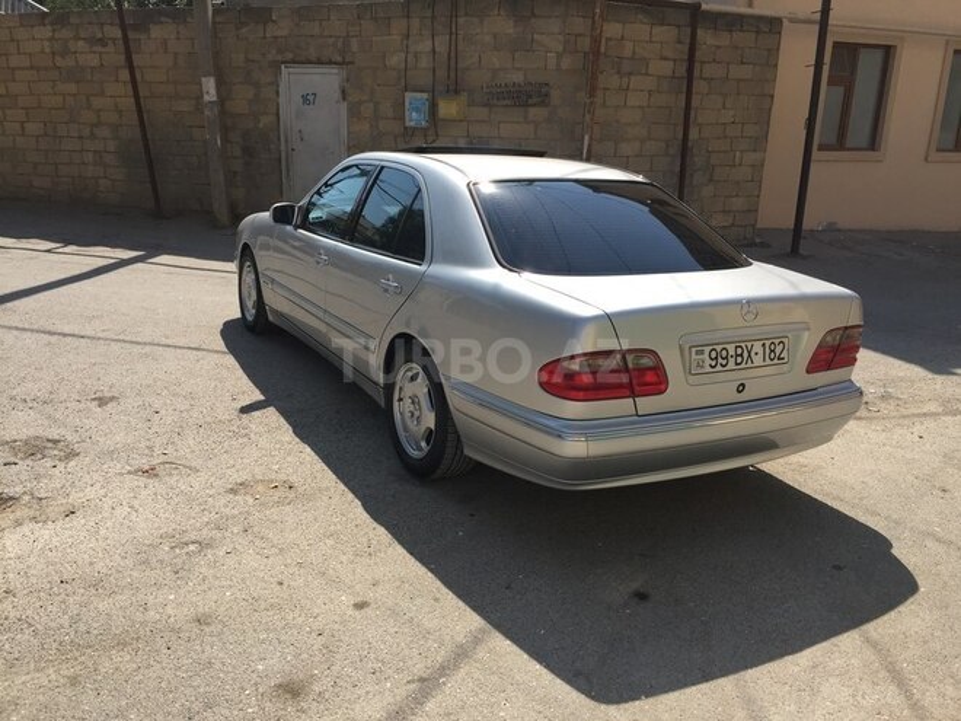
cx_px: 480
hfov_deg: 61.7
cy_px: 360
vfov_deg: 48.2
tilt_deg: -14.7
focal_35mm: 29
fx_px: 805
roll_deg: -2.6
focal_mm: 4.15
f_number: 2.2
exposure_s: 1/1799
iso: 32
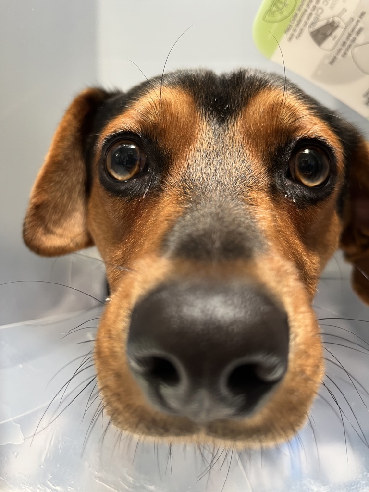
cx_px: 184
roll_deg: -1.9
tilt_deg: -13.1
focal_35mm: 26
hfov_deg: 53.1
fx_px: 370
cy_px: 246
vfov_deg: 67.3
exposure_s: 1/60
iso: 160
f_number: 1.6
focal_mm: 5.1
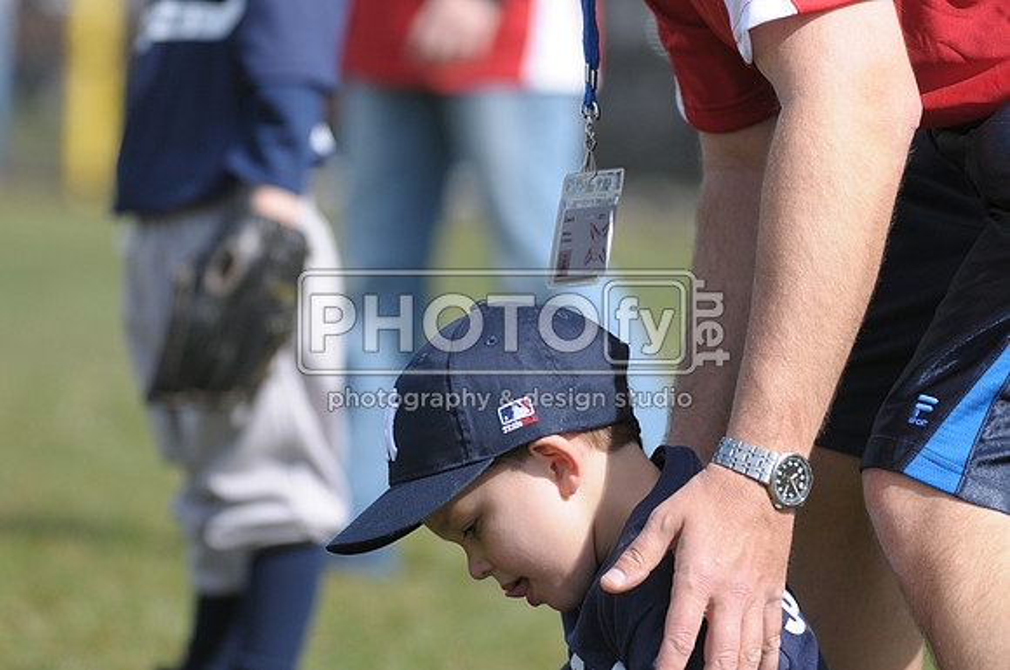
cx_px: 505
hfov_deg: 6.9
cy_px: 335
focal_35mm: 300
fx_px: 8405
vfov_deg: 4.6
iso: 400
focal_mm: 200
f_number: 4
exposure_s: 1/2000
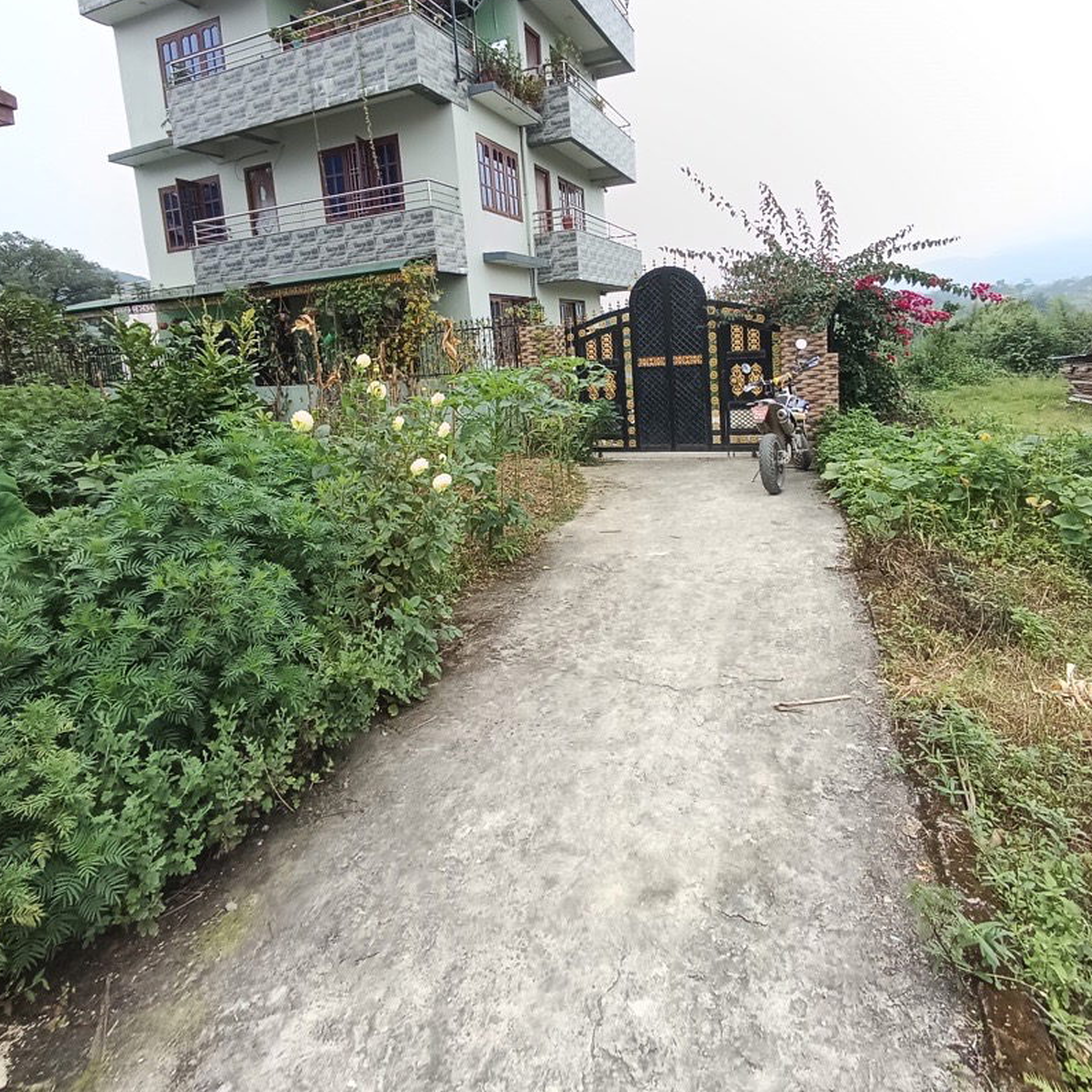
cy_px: 438
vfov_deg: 79.8
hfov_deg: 80.7
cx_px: 547
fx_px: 642
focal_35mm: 18
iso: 58
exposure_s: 1/252
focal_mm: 1.65
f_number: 2.2
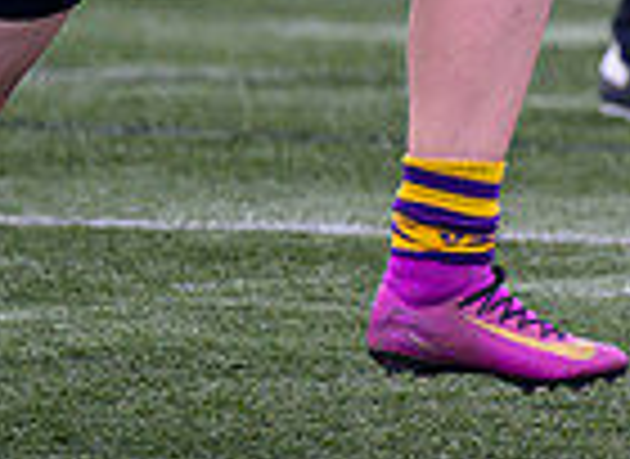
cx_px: 1486
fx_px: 23851
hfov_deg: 1.5
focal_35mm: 1324
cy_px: -362
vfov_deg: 1.1
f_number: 4
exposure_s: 1/1600
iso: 1250
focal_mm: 260
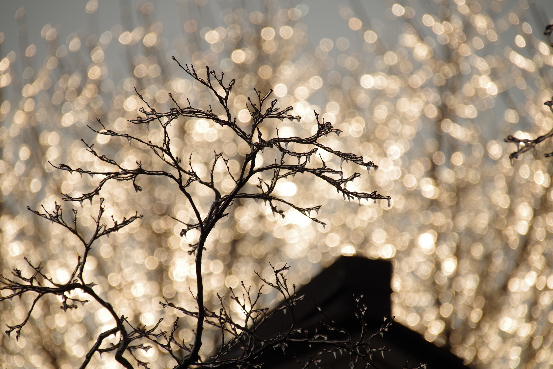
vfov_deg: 3.1
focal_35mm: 450
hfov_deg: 4.6
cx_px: 276
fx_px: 6911
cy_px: 184
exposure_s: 1/2000
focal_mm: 300
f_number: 6.3
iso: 200
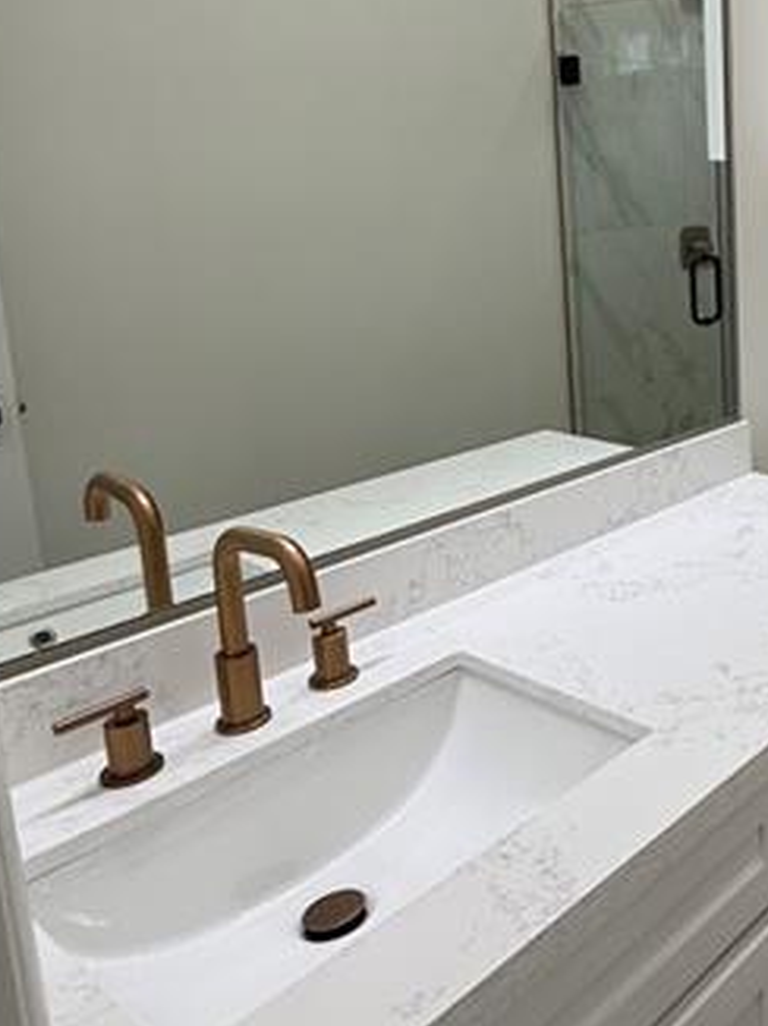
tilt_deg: -9.1
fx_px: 977
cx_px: 859
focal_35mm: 33
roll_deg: +0.2
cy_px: 327
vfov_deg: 54.1
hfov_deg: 36.0
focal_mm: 2.22
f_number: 2.2
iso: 80
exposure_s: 1/120
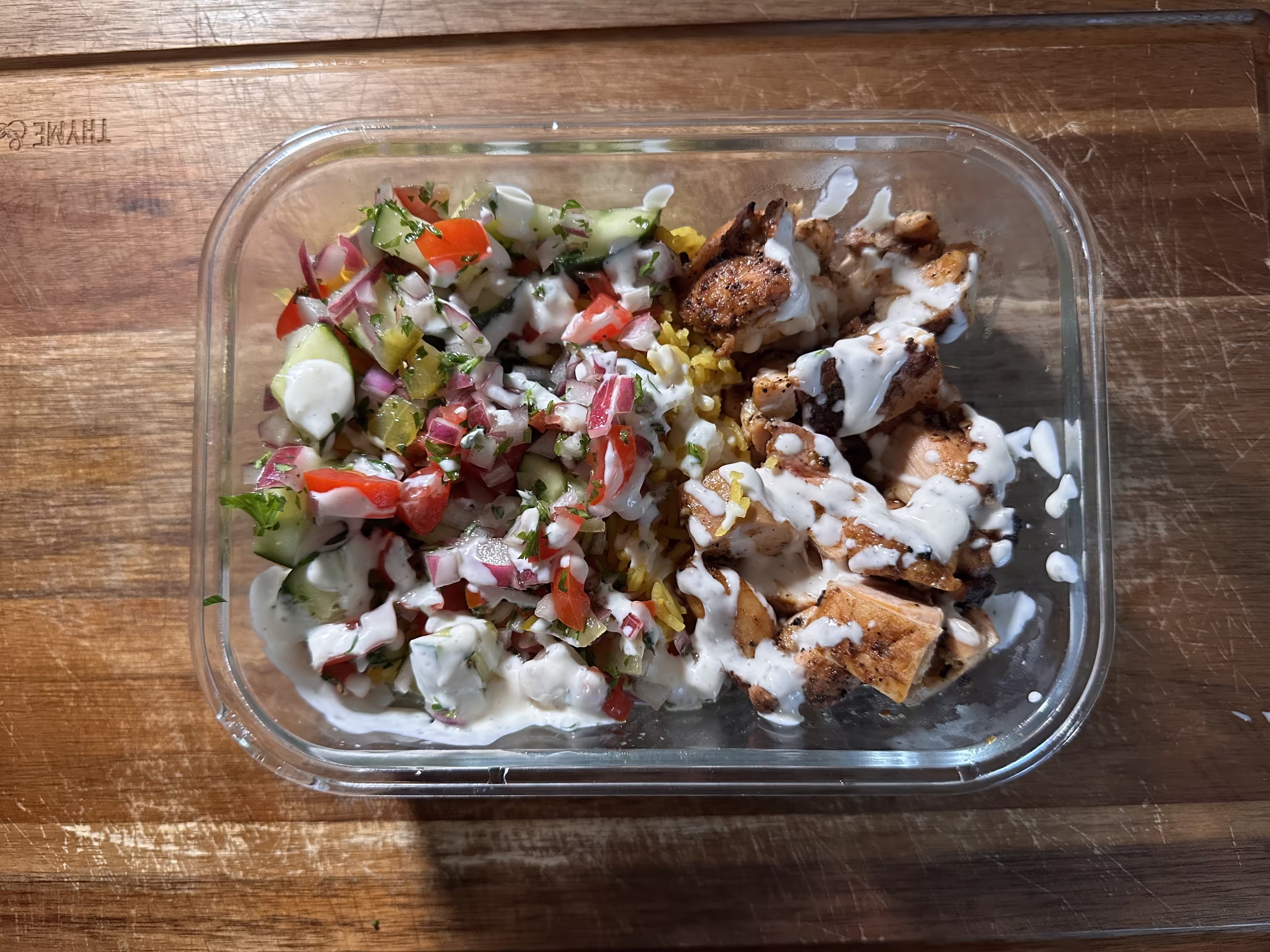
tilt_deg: -86.5
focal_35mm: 24
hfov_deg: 71.6
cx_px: 635
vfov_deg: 56.8
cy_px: 476
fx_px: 881
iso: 500
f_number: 1.78
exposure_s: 1/60
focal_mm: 6.86
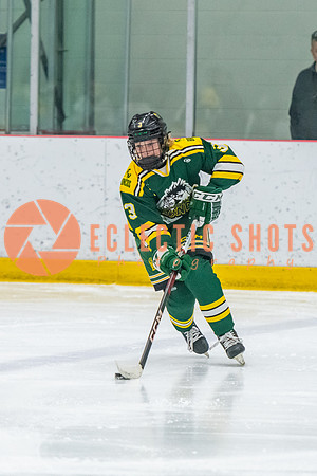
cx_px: 165
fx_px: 4140
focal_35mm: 313
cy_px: 214
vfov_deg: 6.6
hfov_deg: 4.4
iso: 4000
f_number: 2.8
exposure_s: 1/800
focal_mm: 155
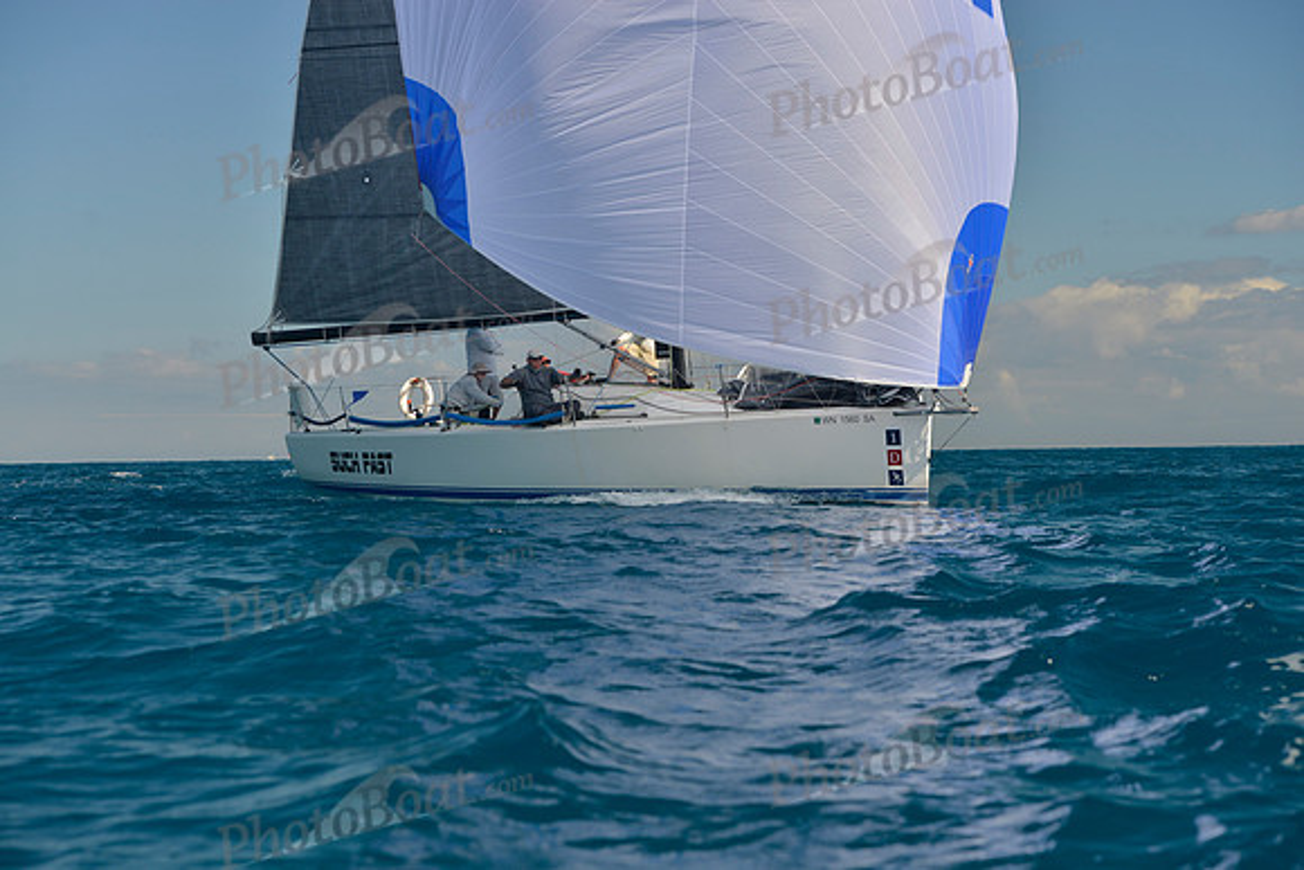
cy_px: 435
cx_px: 652
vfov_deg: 19.5
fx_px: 2536
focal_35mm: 70
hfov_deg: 28.8
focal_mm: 70
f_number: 6.3
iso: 200
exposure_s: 1/640
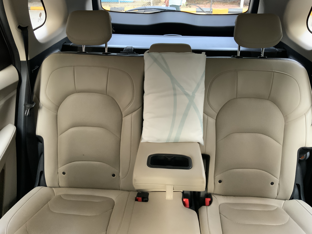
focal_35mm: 29
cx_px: 156
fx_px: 261
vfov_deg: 48.2
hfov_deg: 61.7
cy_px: 117
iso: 320
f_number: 1.8
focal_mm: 3
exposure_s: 1/52
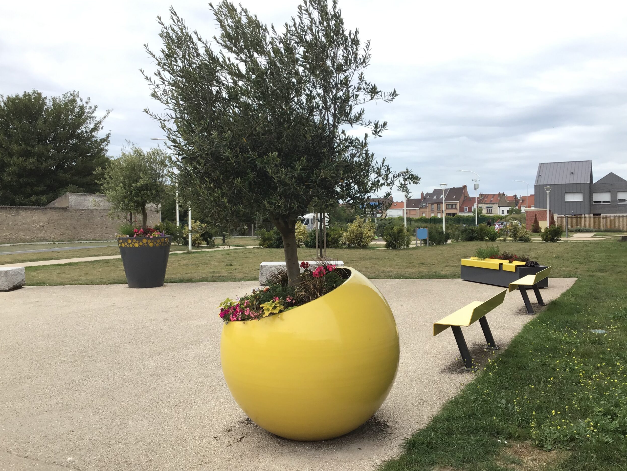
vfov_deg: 44.2
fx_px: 580
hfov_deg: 56.8
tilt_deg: -1.4
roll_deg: +0.4
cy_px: 237
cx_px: 310
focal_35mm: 32
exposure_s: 1/831
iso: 25
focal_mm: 3.3
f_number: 2.4
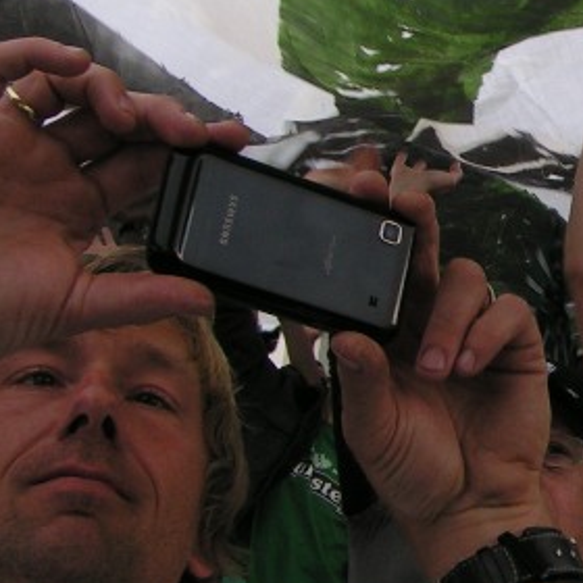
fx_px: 1829
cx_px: 683
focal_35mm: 96
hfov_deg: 17.3
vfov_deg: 18.1
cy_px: 235
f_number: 4
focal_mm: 5.8
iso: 50
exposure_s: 1/60
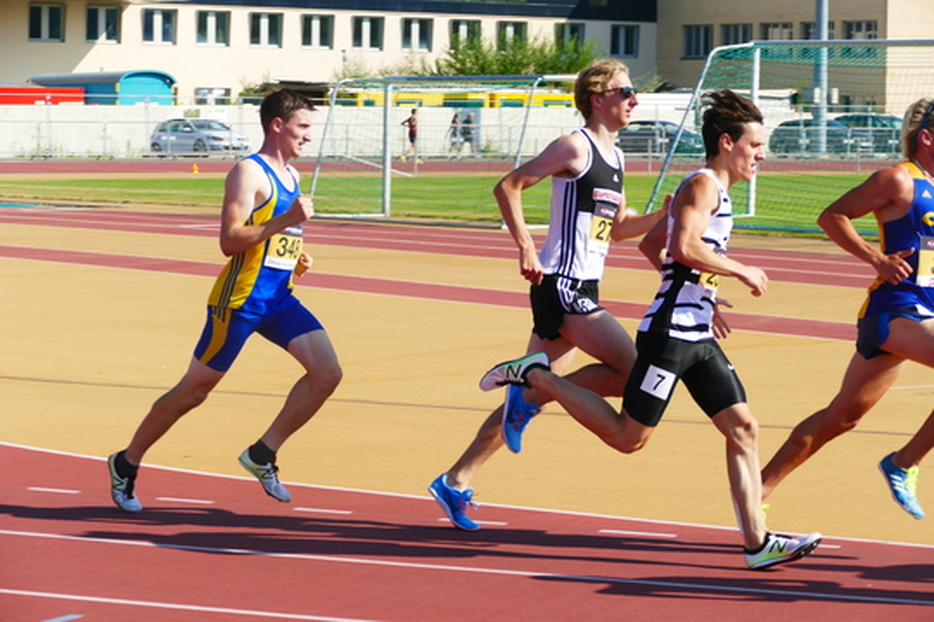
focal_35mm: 122
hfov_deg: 16.8
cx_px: 467
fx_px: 3165
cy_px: 311
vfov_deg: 11.2
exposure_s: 1/1000
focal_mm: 44.41
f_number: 3.9
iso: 125
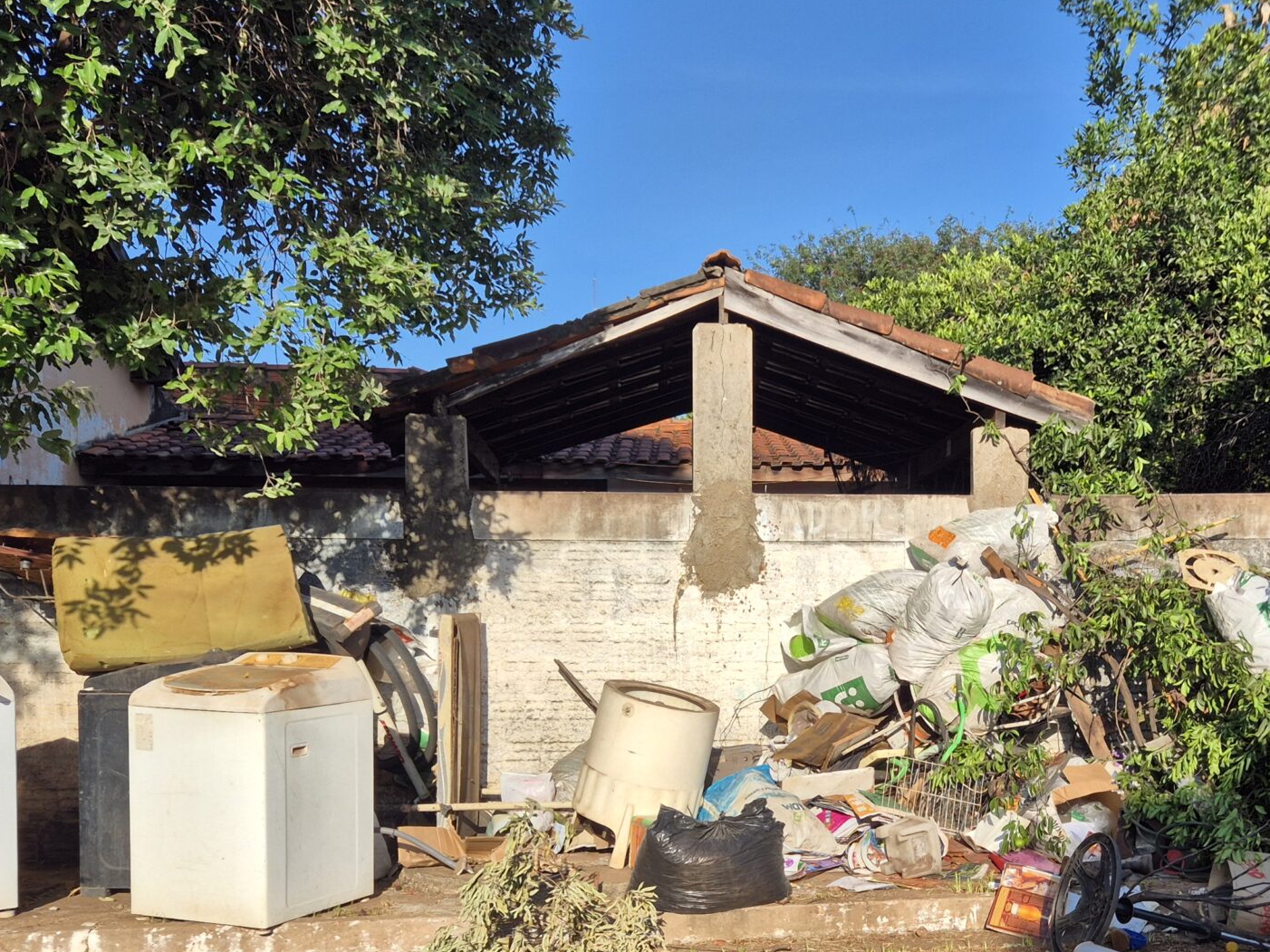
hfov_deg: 44.1
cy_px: 689
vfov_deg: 33.8
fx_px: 1541
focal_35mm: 42
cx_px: 863
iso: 25
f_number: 1.8
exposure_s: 1/1776
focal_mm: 5.4
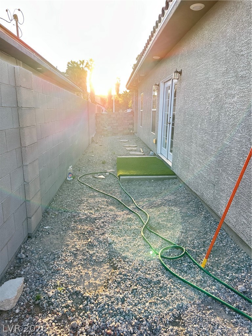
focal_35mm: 24
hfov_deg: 56.8
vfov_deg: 71.6
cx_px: 126
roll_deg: -1.8
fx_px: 233
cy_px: 168
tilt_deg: -12.1
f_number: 1.78
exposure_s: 1/176
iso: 80
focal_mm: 6.86
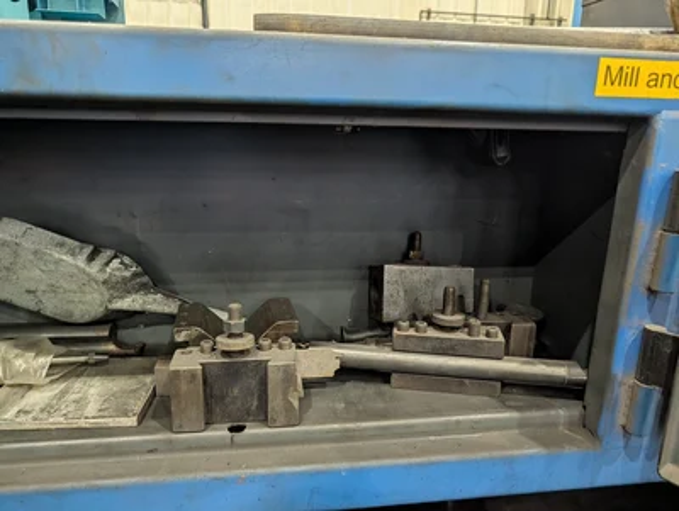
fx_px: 471
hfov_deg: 71.5
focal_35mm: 24
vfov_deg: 56.9
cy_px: 256
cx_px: 340
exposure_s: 1/120
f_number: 1.68
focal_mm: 6.9
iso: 864
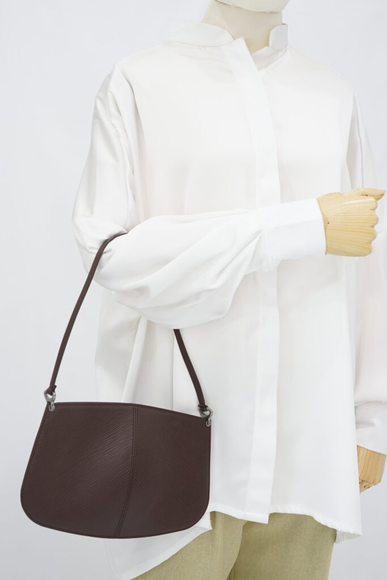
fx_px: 806
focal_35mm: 50
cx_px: 194
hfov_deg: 27.0
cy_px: 290
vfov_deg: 39.6
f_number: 6.3
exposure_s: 1/8
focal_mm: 50
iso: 640
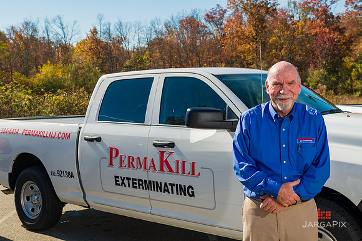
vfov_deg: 27.8
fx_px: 486
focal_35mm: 48
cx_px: 181
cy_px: 121
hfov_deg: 40.9
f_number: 11
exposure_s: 1/200
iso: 100
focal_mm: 48
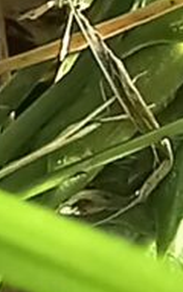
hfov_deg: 8.6
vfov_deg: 13.4
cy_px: -230
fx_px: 1125
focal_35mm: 141
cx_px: -226
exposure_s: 1/299
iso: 40
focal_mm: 2.13
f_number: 2.4
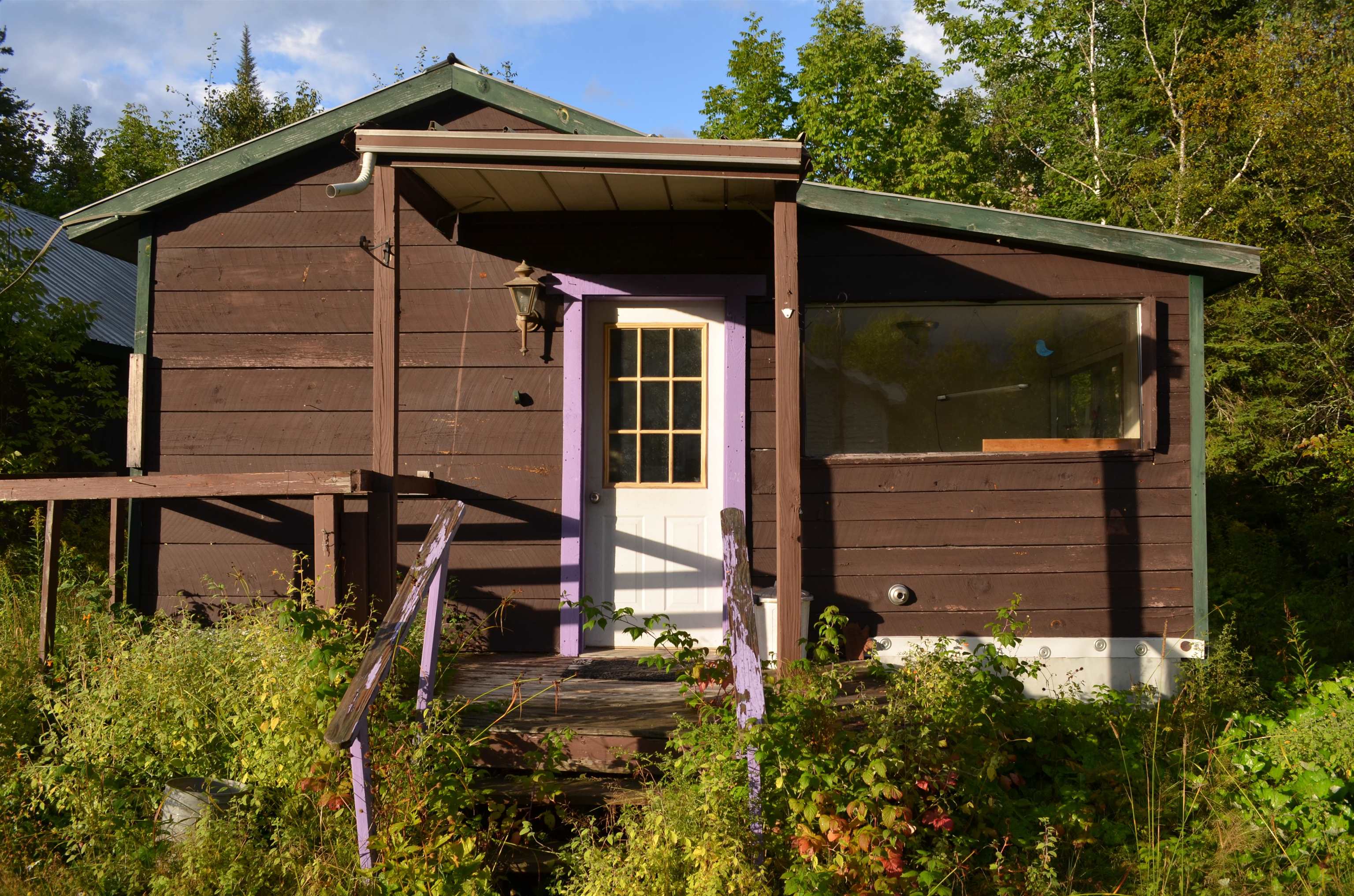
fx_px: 1126
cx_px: 677
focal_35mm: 30
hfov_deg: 62.0
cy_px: 448
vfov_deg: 43.4
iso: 200
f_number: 8
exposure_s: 1/250
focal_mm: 20
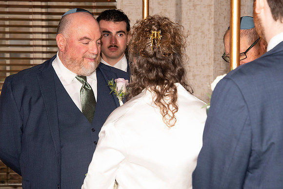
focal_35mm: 150
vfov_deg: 9.2
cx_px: 142
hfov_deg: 13.7
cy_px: 94
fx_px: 1179
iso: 1000
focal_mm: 150
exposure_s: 1/160
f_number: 10
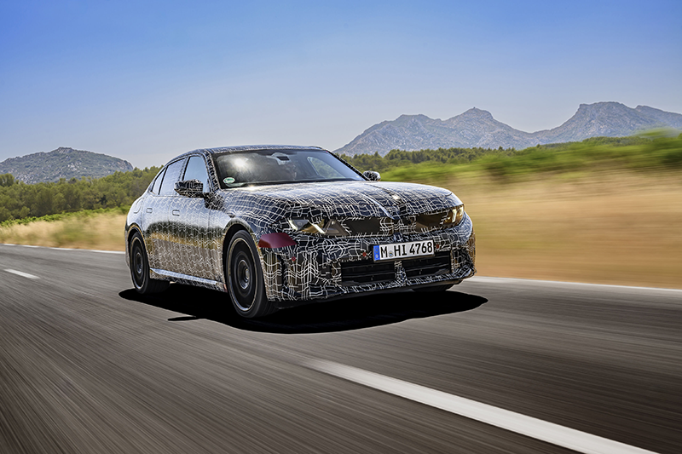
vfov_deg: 33.4
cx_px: 341
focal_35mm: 40
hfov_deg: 48.5
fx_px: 758
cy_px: 227
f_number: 10
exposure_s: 1/15
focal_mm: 40
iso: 40
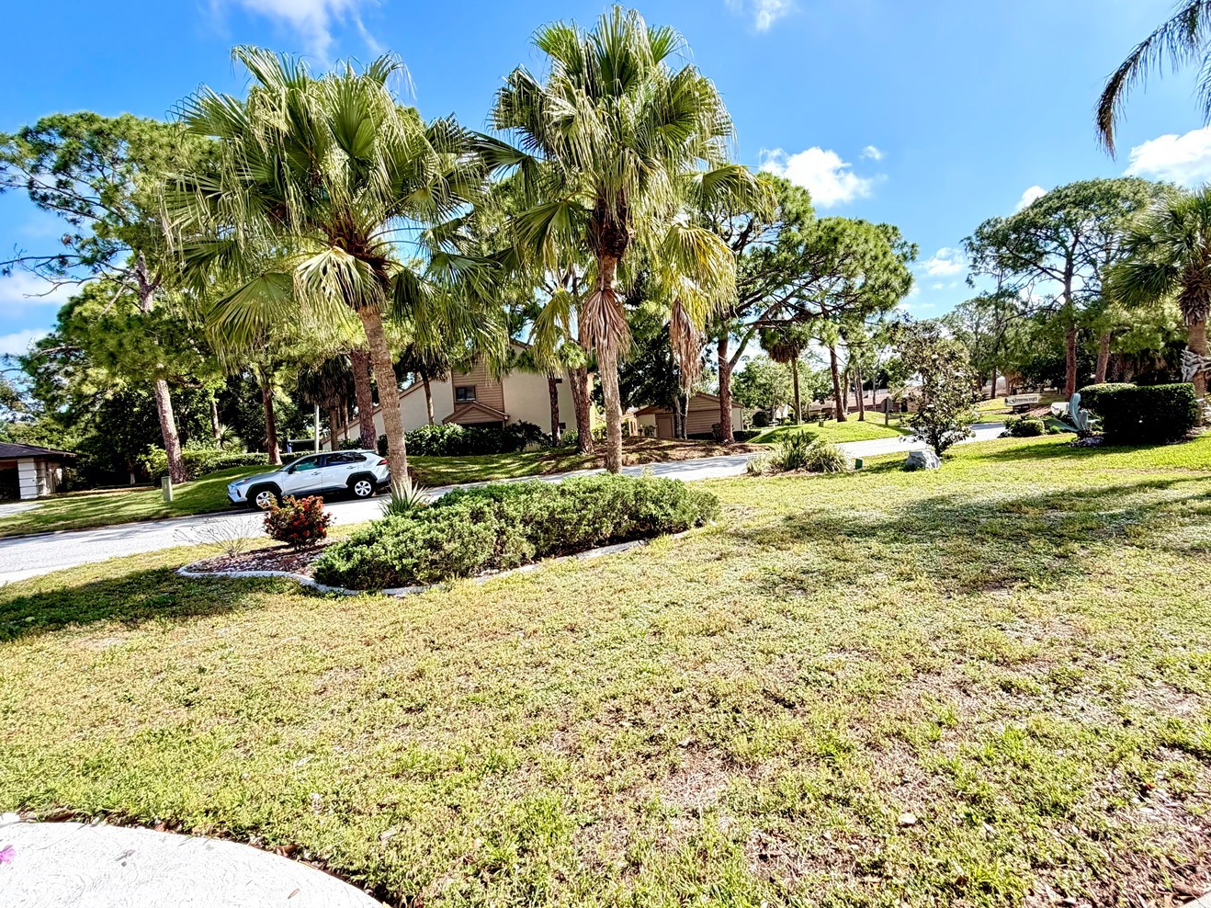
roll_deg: +4.3
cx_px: 634
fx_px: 595
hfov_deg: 91.0
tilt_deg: +0.1
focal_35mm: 17
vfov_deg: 74.7
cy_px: 436
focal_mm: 2.22
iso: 64
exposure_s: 1/445
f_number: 2.2
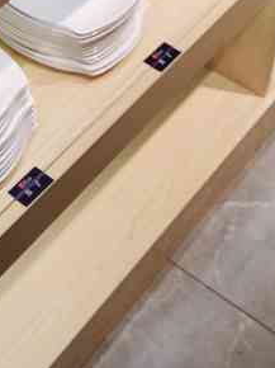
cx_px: -11
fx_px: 923
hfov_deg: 16.5
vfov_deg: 20.5
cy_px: -112
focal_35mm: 87
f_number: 1.8
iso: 50
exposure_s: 1/141
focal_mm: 5.58
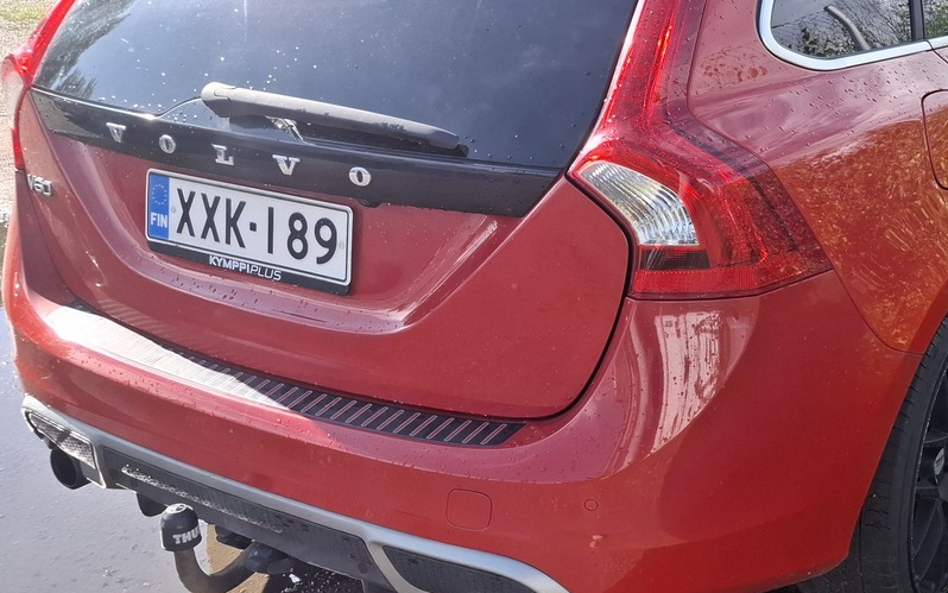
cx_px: 676
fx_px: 1137
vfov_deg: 29.2
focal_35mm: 44
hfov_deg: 44.2
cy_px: 310
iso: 50
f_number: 1.8
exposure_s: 1/546
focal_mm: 5.54
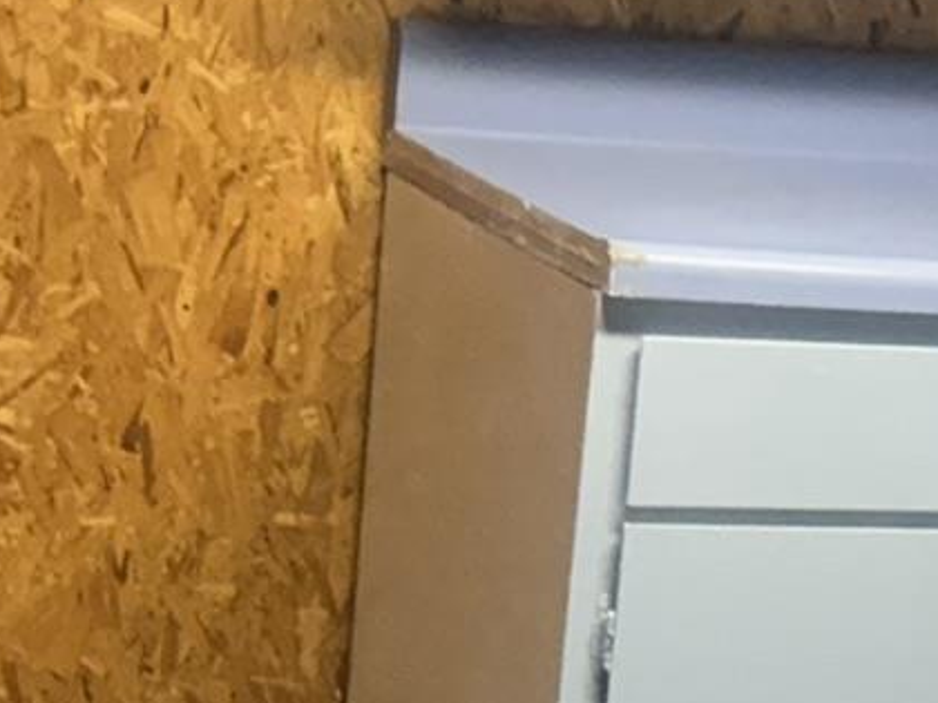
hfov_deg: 16.7
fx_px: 3170
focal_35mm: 117
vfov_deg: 12.3
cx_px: 715
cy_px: 933
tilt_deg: -21.2
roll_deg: -5.8
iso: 800
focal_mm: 6.76
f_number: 1.78
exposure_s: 1/60
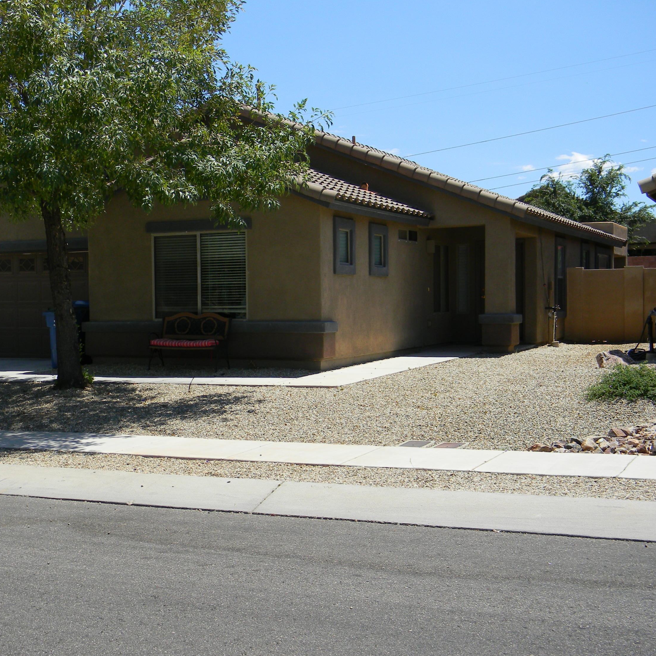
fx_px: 1051
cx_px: 232
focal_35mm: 49
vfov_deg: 34.7
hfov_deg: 34.4
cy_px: 329
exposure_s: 1/813
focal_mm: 7.3
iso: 80
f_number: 3.8
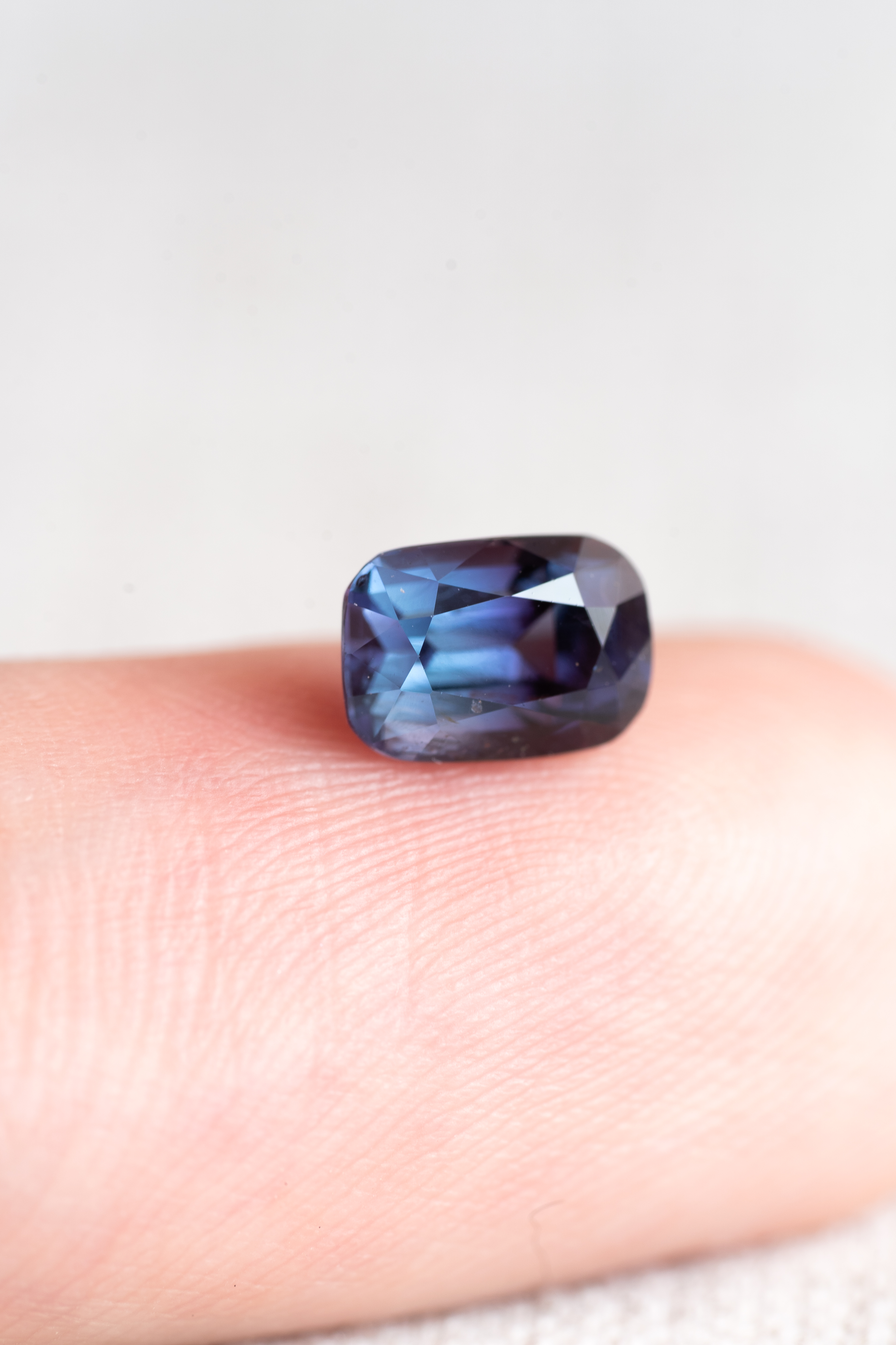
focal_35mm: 107
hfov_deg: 12.8
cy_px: 775
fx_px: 3995
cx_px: 489
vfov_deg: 19.1
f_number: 6.3
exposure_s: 1/5
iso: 100
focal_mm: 90
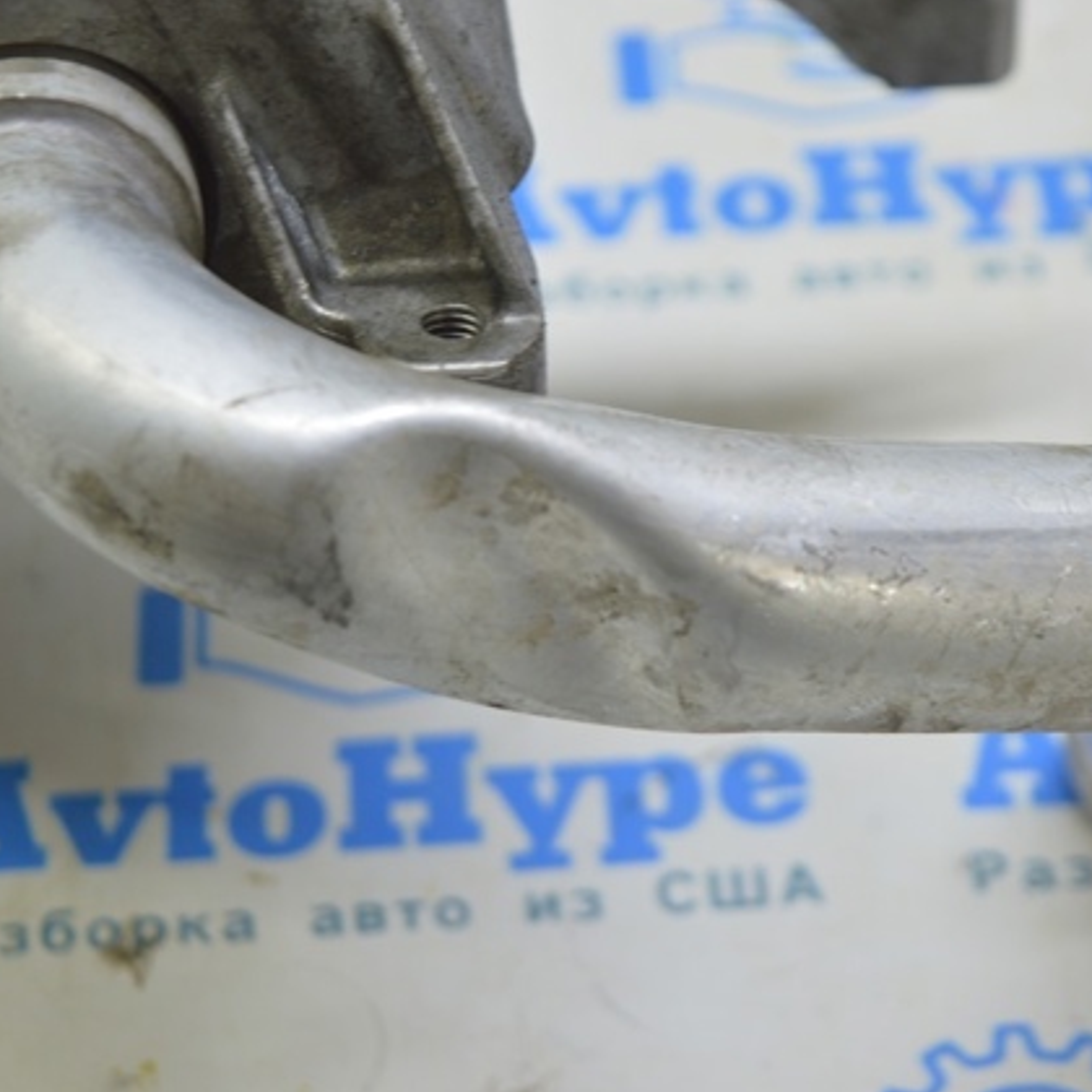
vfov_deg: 16.3
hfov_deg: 16.3
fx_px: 3806
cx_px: 533
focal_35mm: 107
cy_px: 547
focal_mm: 55
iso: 400
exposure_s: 1/20
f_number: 5.6
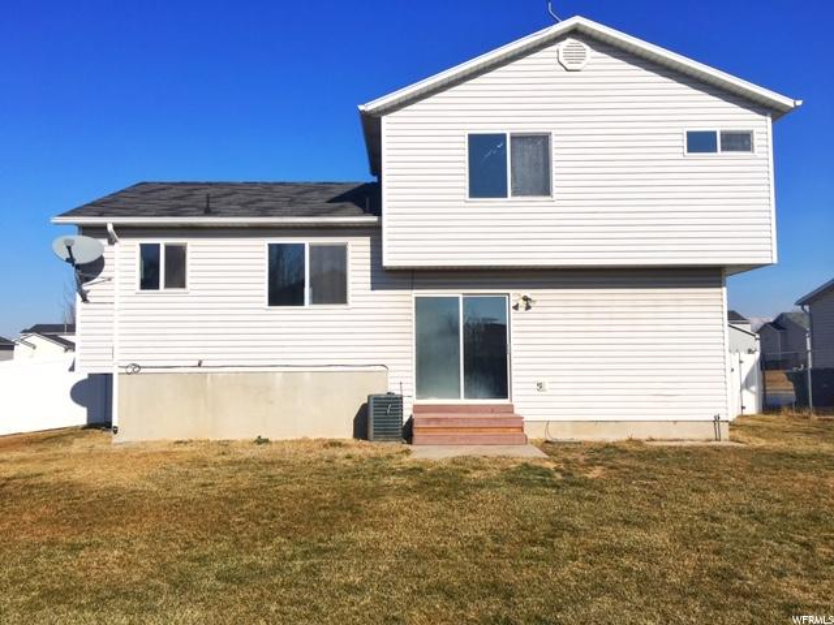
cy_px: 312
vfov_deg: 48.2
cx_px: 417
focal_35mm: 29
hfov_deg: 61.7
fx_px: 699
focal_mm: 4.15
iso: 25
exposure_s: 1/3846
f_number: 2.2
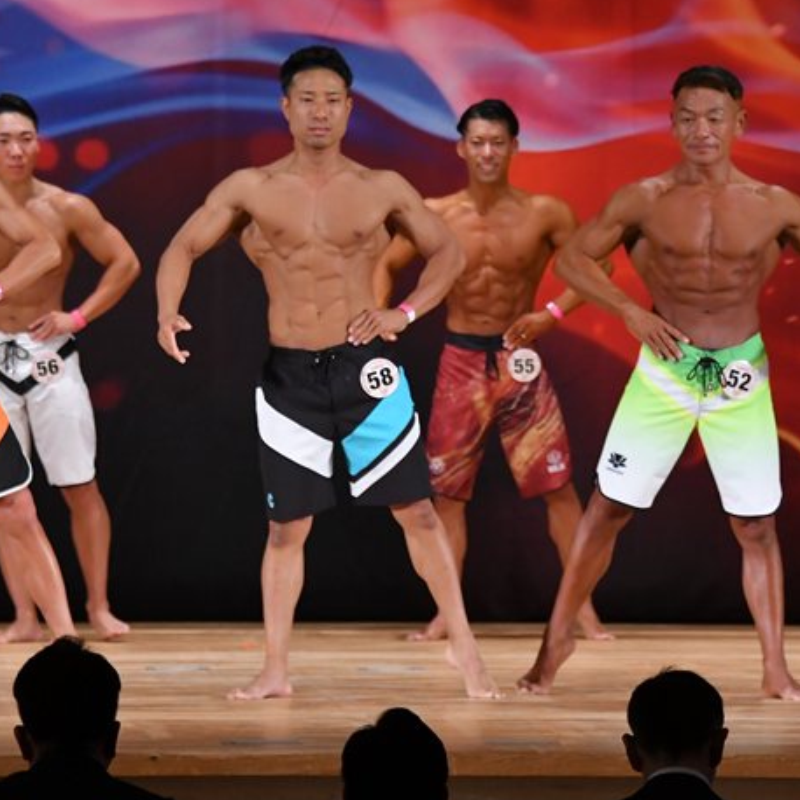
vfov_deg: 6.0
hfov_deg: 6.0
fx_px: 7609
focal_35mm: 291
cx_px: 351
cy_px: 383
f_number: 5.6
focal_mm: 135
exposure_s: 1/400
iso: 3200
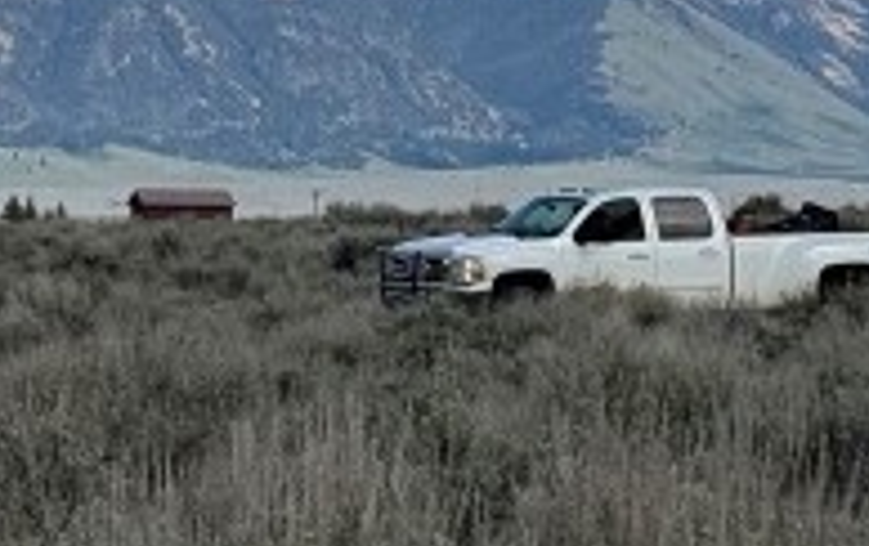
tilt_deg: +2.5
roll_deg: -0.2
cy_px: -139
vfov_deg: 4.9
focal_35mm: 268
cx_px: 390
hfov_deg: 7.8
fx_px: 6358
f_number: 1.78
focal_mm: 6.76
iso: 64
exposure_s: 1/5848
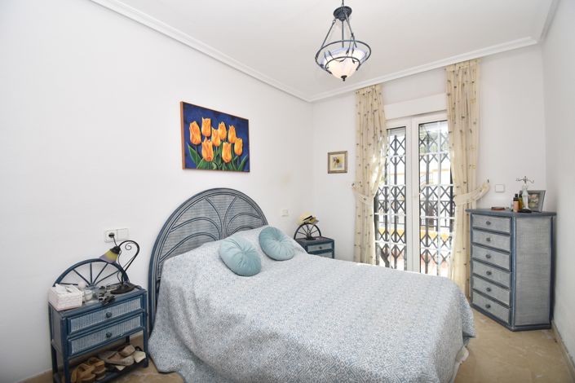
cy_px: 192
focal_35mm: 15
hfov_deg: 100.4
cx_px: 288
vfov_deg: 77.3
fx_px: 240
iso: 220
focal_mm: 10
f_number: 5.6
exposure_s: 1/250
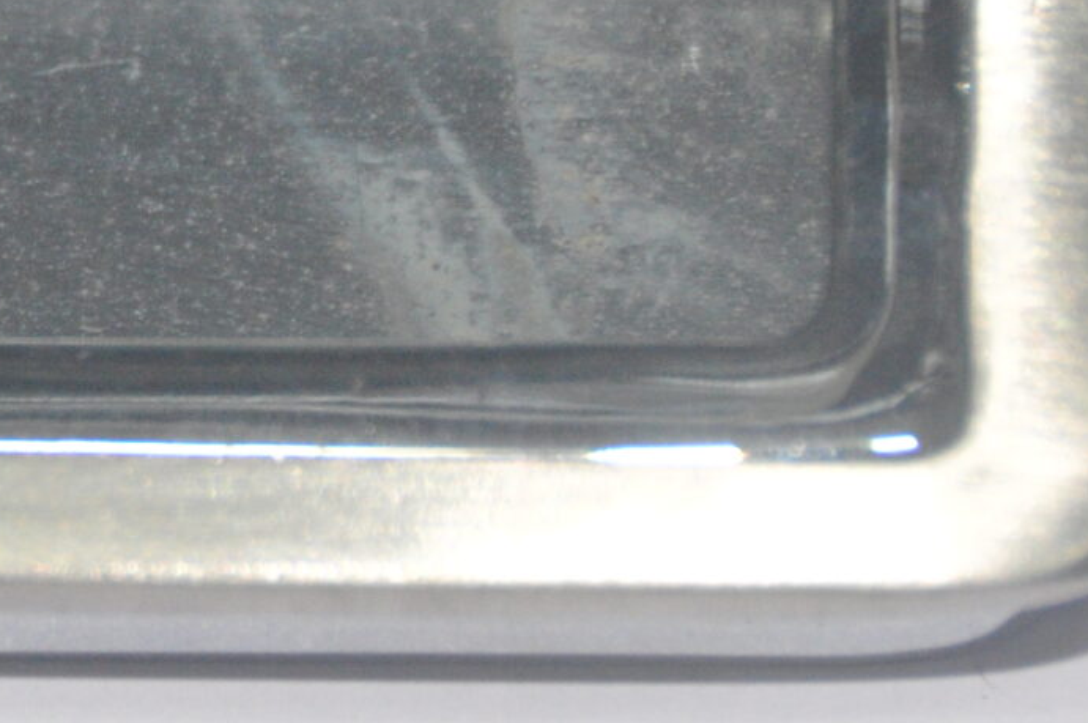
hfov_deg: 3.9
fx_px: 15934
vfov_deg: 2.6
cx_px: -227
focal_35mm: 528
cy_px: 72
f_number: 5.3
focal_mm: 95
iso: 1250
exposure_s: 1/60
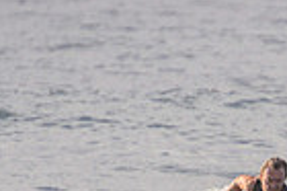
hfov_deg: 0.9
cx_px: 271
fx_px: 18163
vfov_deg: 0.6
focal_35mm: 2281
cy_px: 262
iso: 280
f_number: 5.6
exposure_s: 1/2000
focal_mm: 400
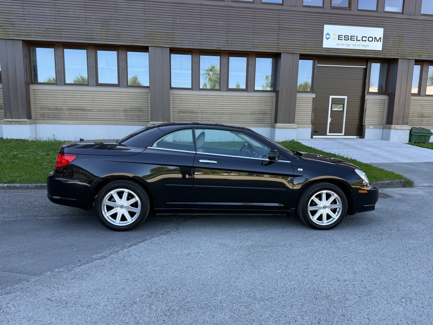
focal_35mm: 24
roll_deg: -2.0
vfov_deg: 56.8
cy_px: 162
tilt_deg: -8.9
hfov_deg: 71.6
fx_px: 300
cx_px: 216
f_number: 1.78
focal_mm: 6.76
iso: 80
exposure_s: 1/478
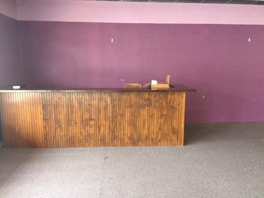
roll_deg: -1.9
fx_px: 221
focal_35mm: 29
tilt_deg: -8.6
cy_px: 99
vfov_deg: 48.2
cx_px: 132
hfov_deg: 61.7
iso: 125
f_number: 2.2
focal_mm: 4.15
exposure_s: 1/15
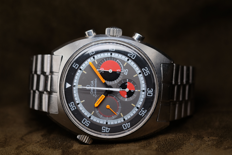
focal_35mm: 90
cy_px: 78
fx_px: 580
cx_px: 116
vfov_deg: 15.2
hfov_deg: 22.6
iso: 500
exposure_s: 1/60
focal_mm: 60
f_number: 5.6
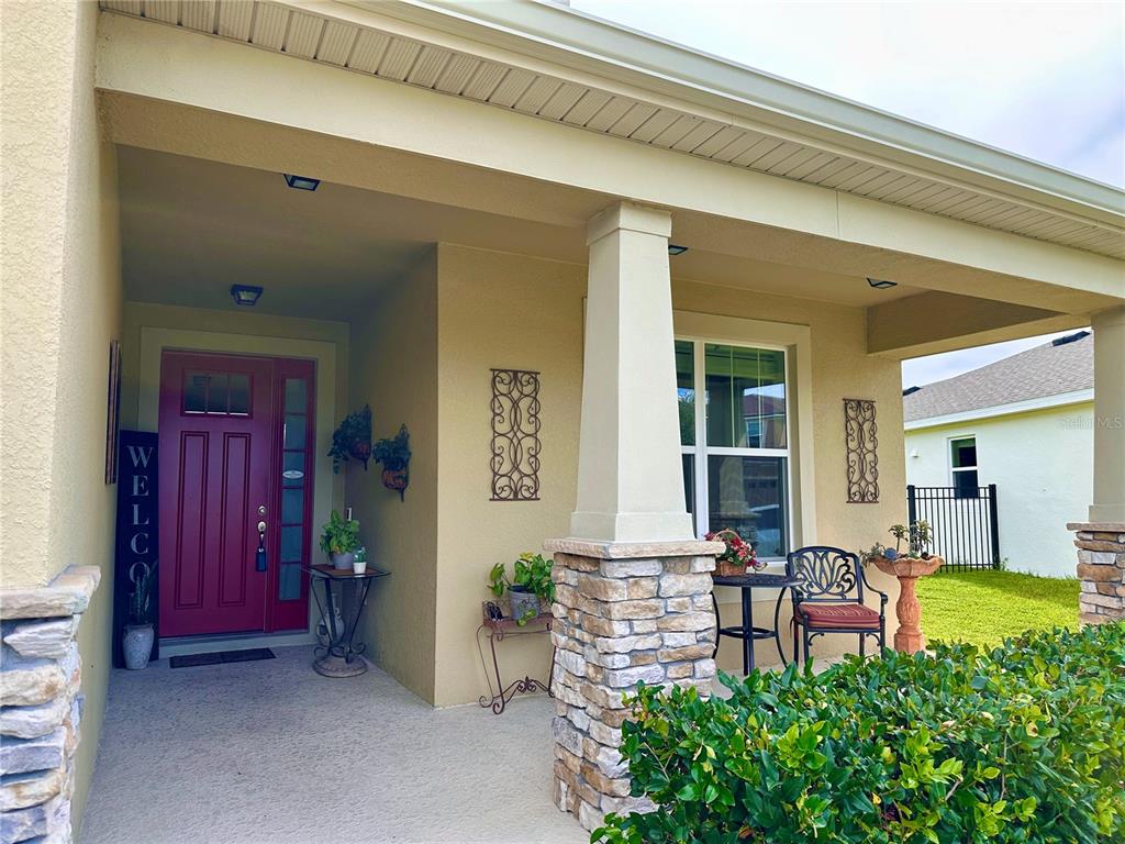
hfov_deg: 71.6
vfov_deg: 56.8
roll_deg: +0.3
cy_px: 422
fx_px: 780
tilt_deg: +6.1
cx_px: 562
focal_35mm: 24
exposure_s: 1/1721
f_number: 1.78
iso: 80
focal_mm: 6.86
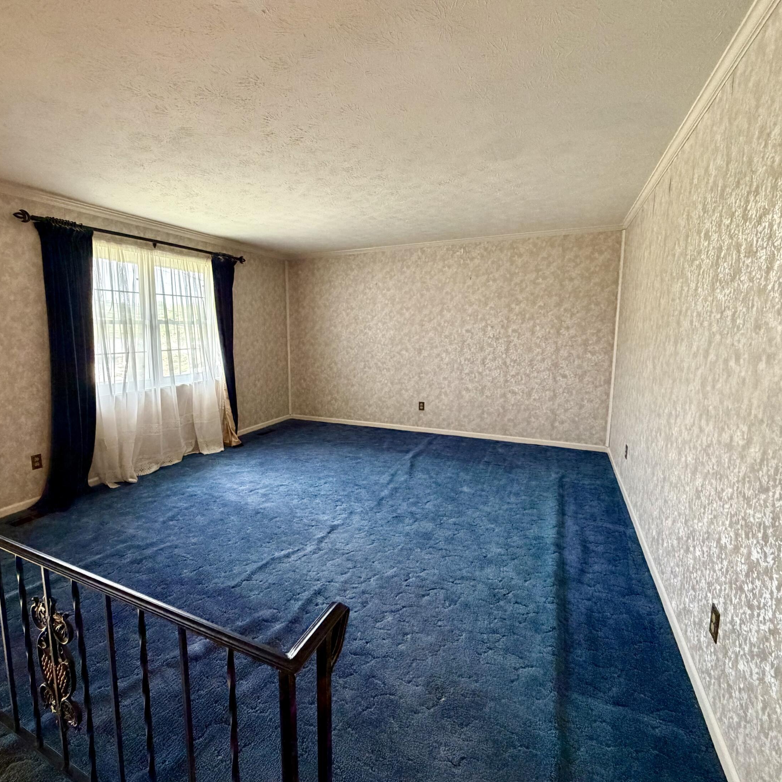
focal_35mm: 17
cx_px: 339
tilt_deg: -6.7
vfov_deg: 84.0
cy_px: 385
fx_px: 434
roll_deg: +1.2
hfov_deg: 83.5
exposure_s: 1/60
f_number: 2.2
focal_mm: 2.22
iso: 500
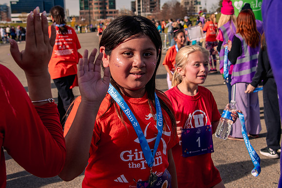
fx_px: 417
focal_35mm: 53
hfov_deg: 37.3
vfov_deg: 25.3
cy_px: 98
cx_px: 139
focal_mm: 34
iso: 200
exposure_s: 1/640
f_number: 5.6
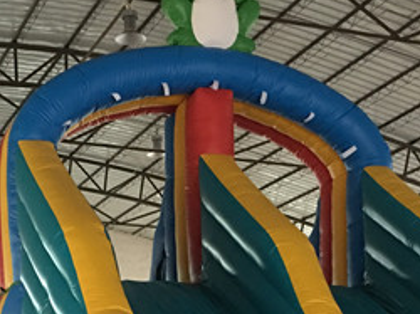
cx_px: 210
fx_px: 1055
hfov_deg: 22.5
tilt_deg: +4.9
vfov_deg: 16.4
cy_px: 356
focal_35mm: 87
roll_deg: +2.0
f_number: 2.2
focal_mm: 4.15
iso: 125
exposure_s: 1/8
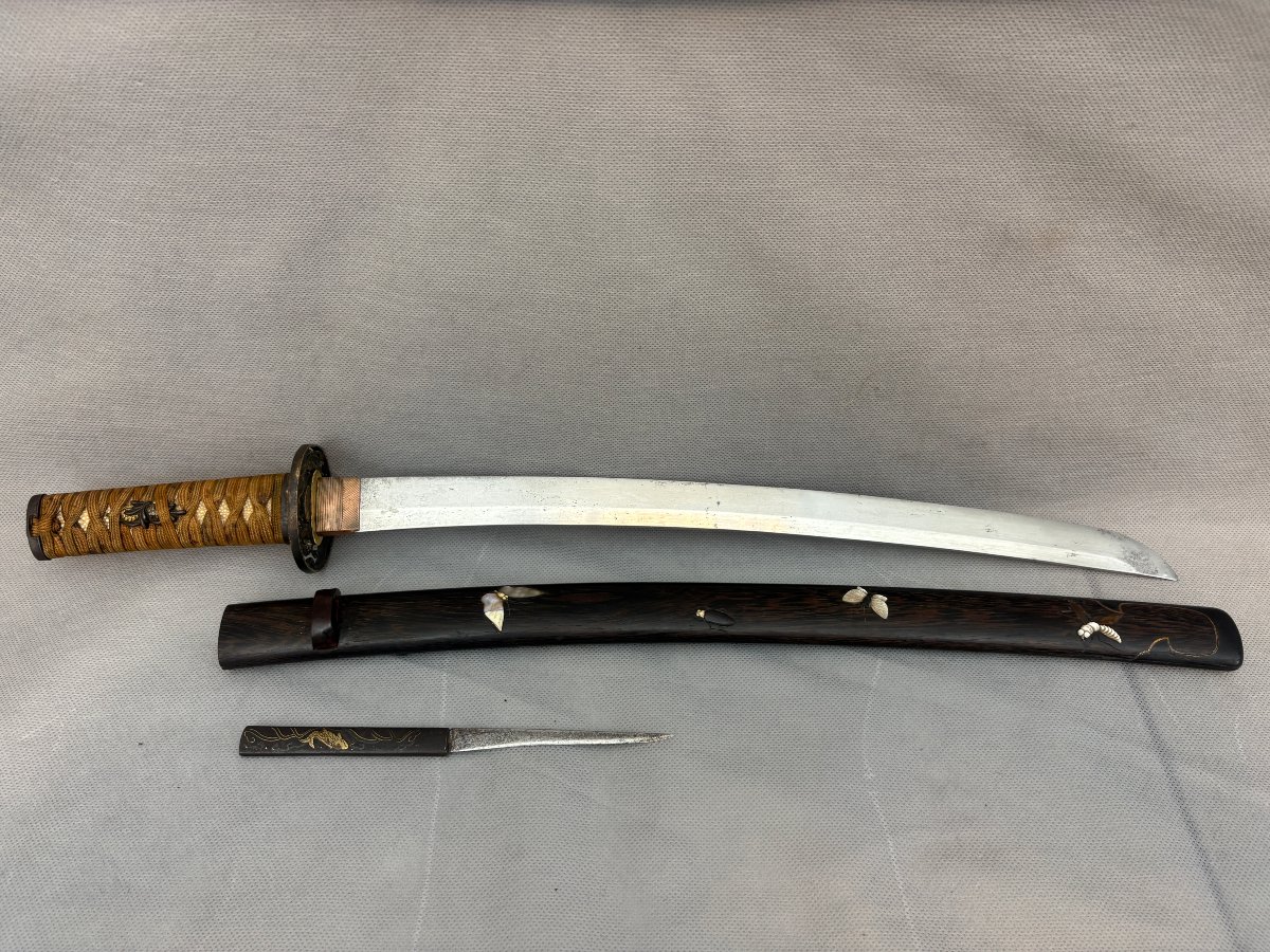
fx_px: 954
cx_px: 635
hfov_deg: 67.3
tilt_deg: -44.3
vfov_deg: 53.1
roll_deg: +1.5
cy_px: 476
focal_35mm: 26
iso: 64
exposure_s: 1/50
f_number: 1.6
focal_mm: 5.96
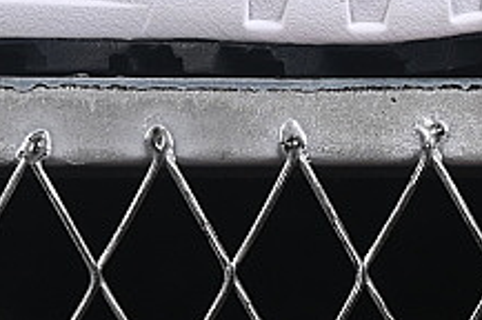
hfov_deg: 5.5
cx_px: 58
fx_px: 5000
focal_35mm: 374
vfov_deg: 3.6
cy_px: -422
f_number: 8
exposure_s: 1/80
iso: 160
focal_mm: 50
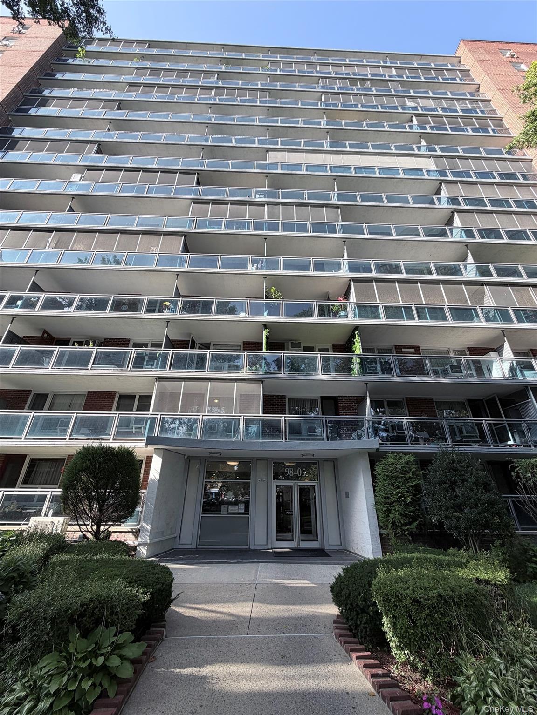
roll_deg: -1.1
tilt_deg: +27.4
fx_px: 290
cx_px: 268
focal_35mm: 14
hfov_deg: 85.7
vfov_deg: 102.1
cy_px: 358
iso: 40
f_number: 2.2
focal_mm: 2.22
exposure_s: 1/531
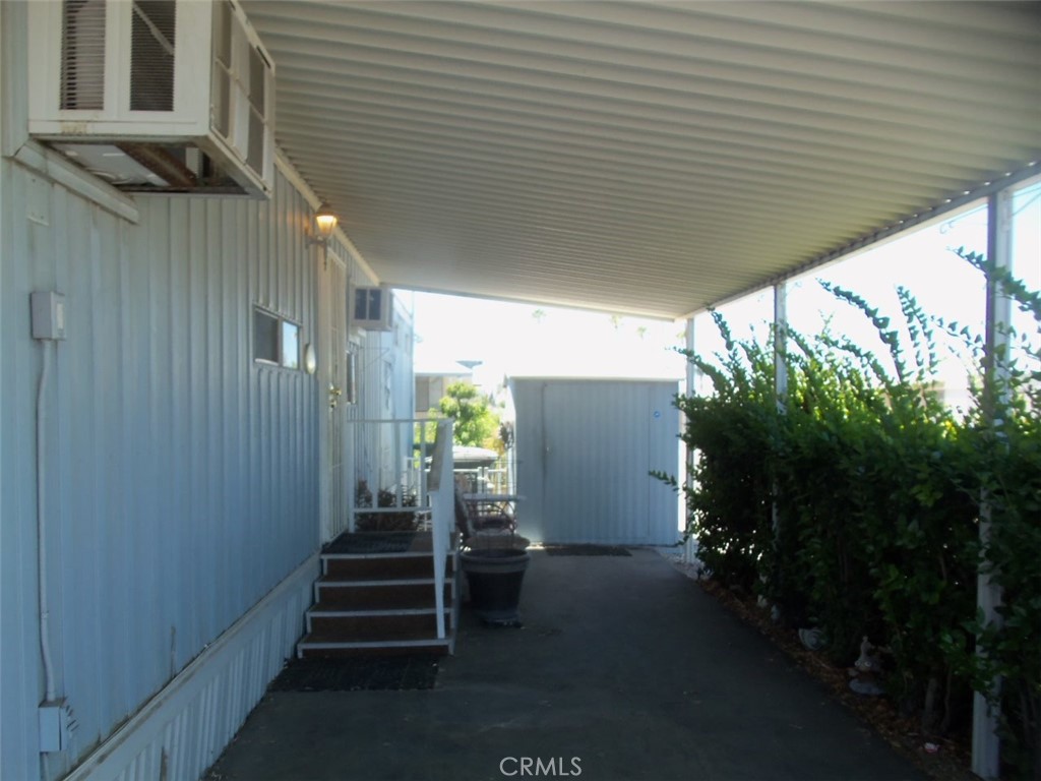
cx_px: 520
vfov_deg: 48.2
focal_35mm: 29
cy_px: 390
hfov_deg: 61.7
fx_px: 872
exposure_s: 1/125
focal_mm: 5.2
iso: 80
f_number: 3.4
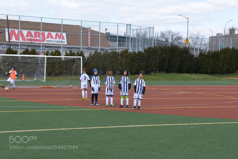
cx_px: 119
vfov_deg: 19.5
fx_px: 463
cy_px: 80
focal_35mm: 70
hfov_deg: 28.8
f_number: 22
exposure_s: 1/60
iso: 360
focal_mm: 70
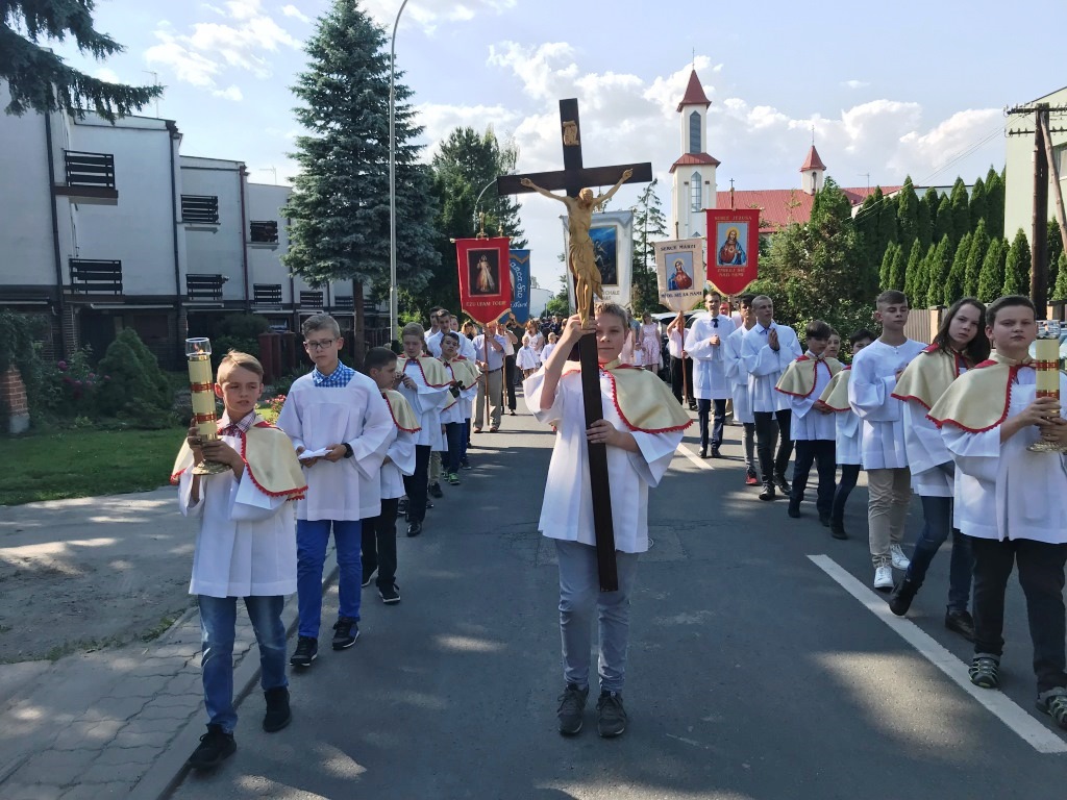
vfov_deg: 49.7
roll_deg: +0.7
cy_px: 400
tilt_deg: -3.0
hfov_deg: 63.4
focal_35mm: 28
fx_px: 863
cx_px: 534
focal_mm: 3.99
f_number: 1.8
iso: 20
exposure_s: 1/1429
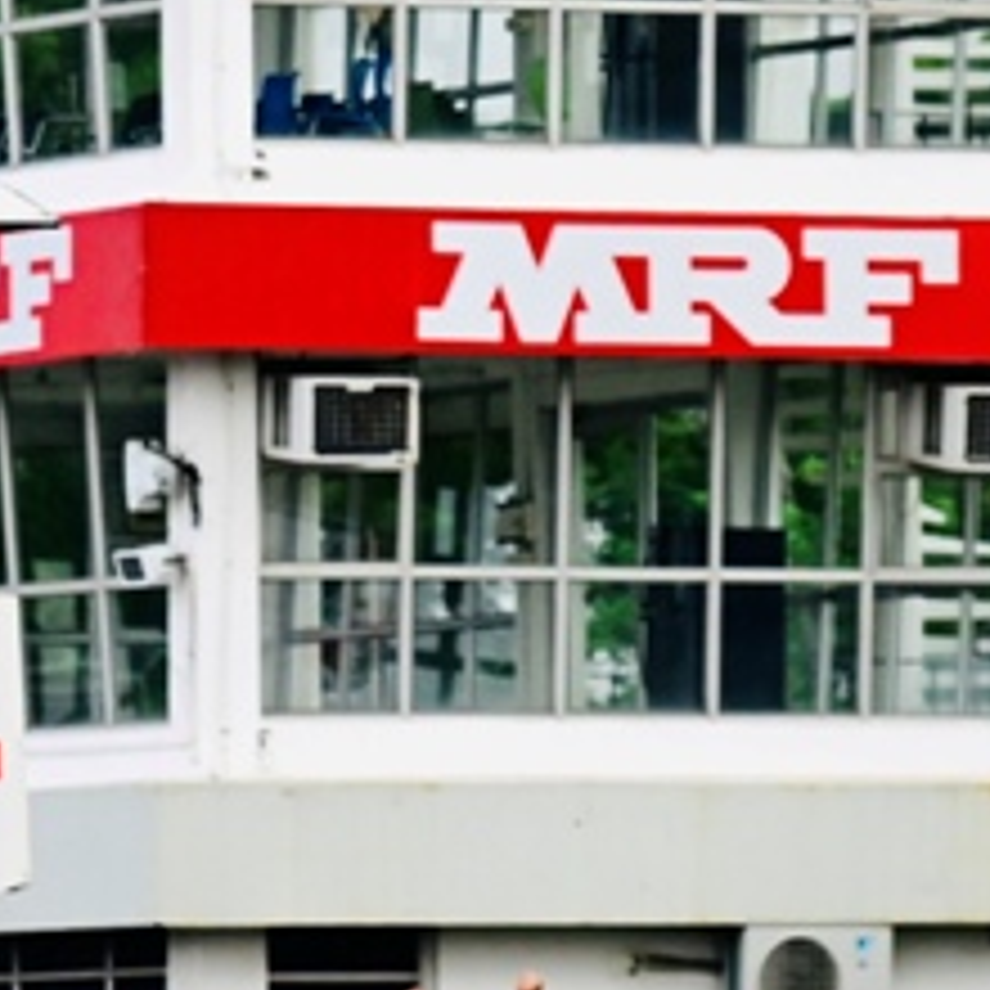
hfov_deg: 3.8
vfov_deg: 3.8
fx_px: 14819
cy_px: 358
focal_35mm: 458
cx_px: -14
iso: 1000
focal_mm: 116
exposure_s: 1/1600
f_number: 2.8
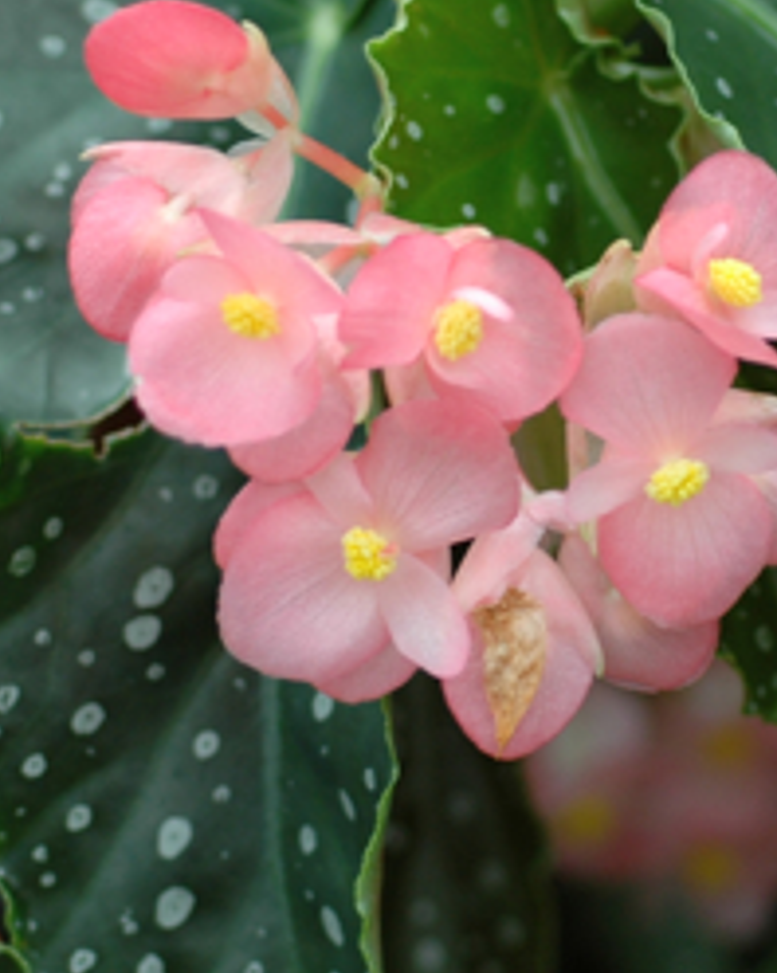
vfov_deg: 8.9
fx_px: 6274
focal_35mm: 218
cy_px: 412
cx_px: 659
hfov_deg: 7.1
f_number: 3.3
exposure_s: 1/80
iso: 200
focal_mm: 60
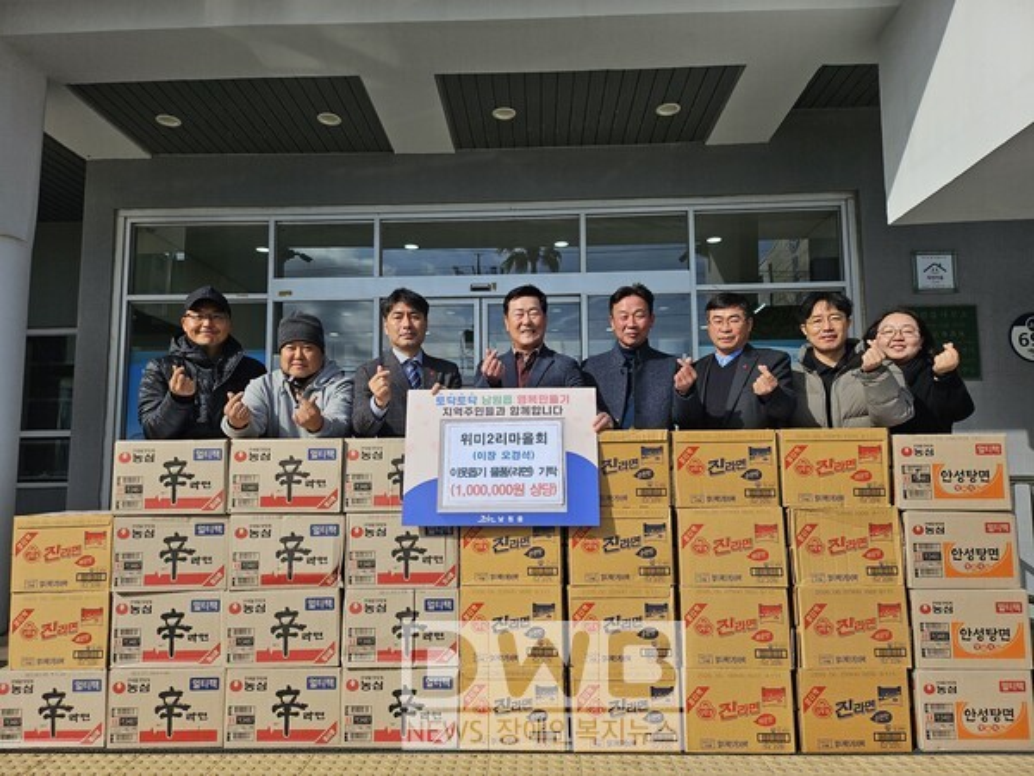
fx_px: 717
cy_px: 388
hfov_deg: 71.6
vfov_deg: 56.8
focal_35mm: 24
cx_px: 517
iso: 50
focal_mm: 5
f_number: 1.8
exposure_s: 1/3945
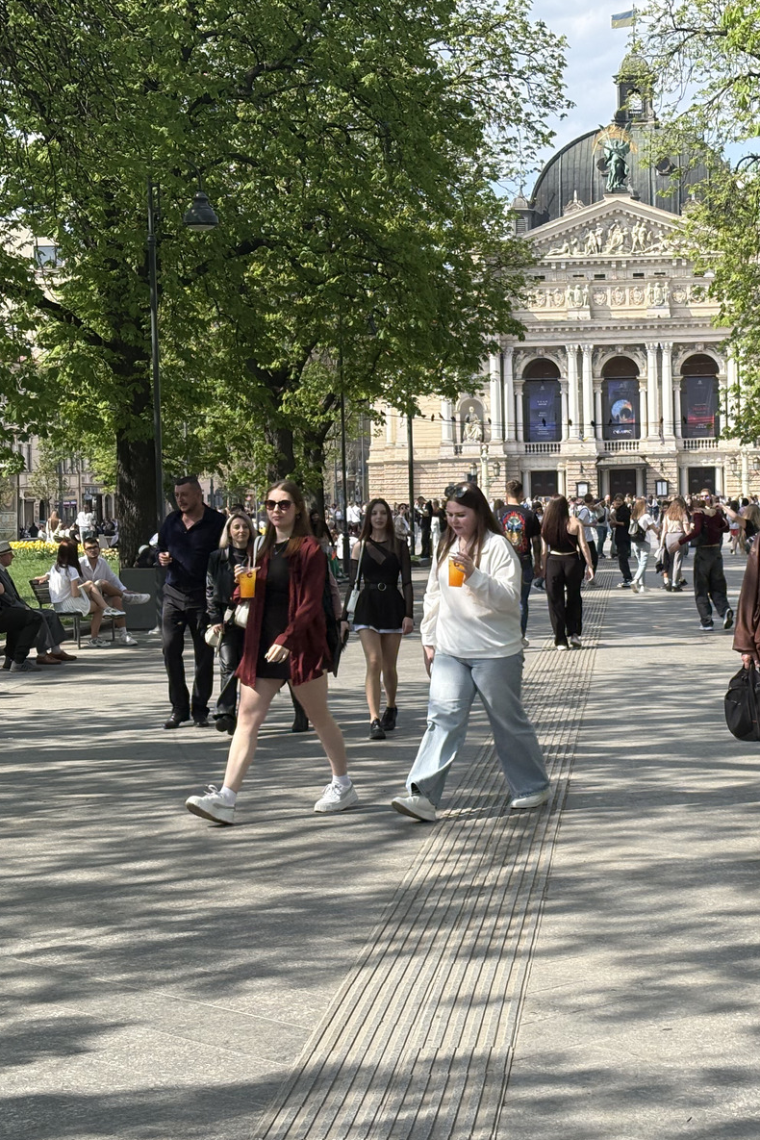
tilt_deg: -1.5
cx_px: 587
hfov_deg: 18.5
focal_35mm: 73
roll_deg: +1.3
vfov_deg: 27.7
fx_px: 2311
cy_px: 575
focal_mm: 5.96
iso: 32
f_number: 1.6
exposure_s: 1/1517
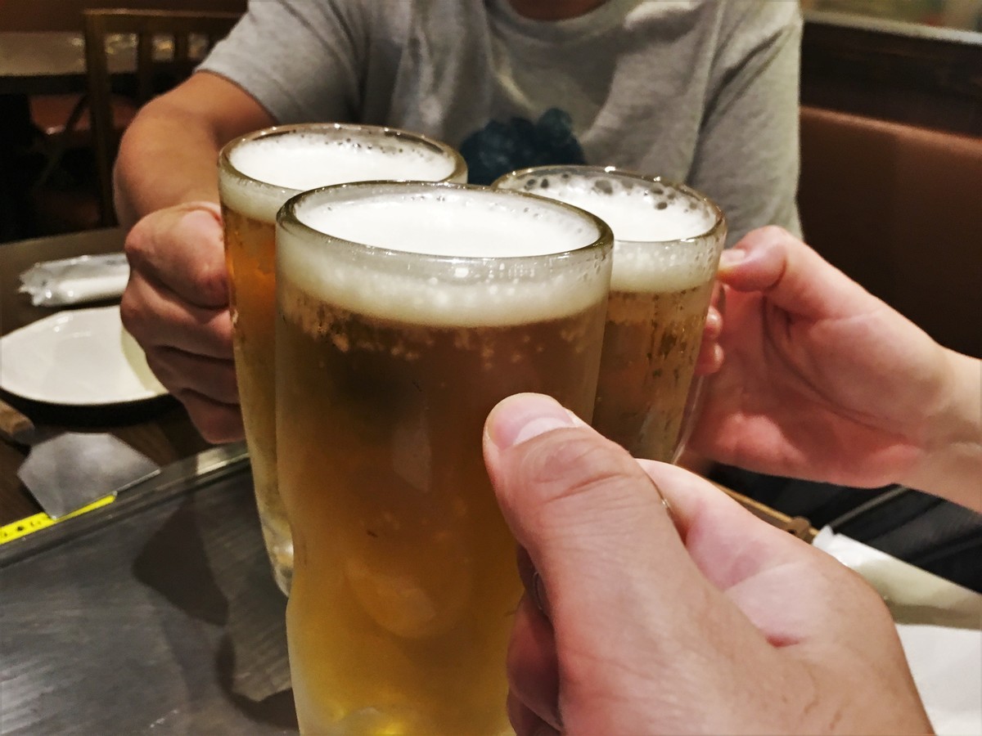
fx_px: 823
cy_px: 368
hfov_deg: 61.7
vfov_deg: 48.2
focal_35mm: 29
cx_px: 491
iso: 80
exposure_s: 1/15
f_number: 2.2
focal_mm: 4.15
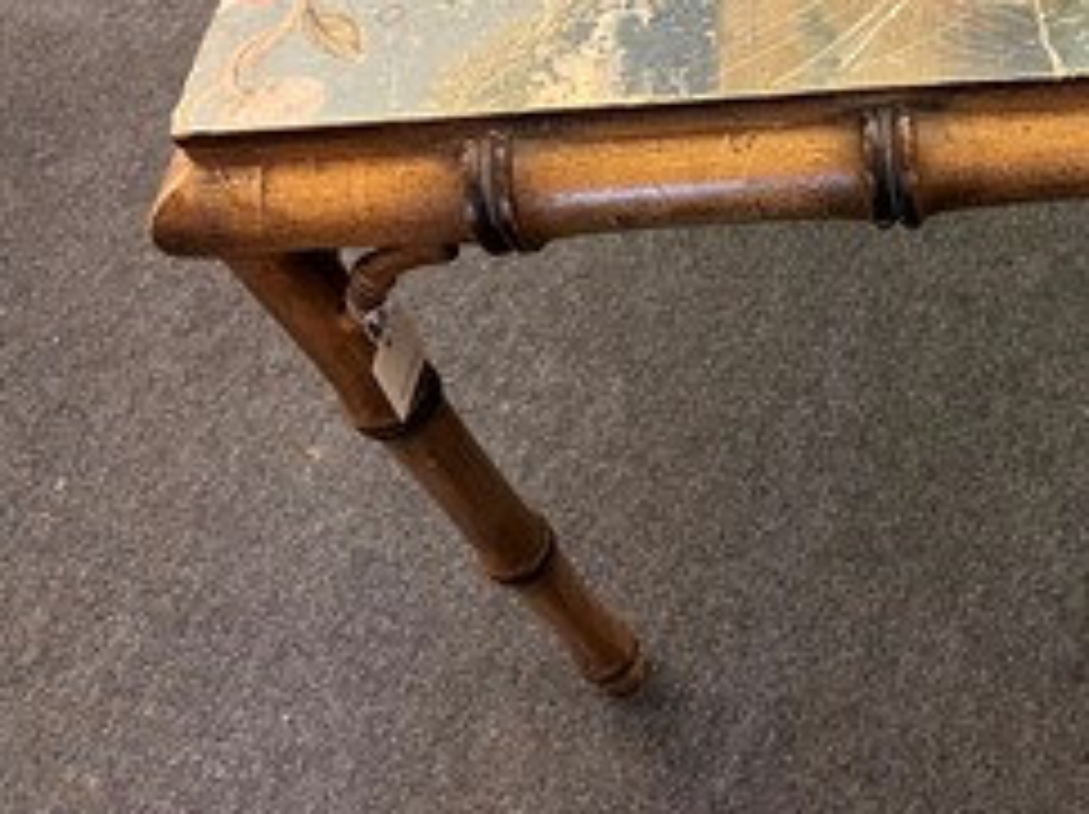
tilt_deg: -52.8
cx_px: 882
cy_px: 202
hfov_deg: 41.8
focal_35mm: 43
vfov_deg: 32.9
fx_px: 1351
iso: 320
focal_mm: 5.1
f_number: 1.6
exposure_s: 1/50
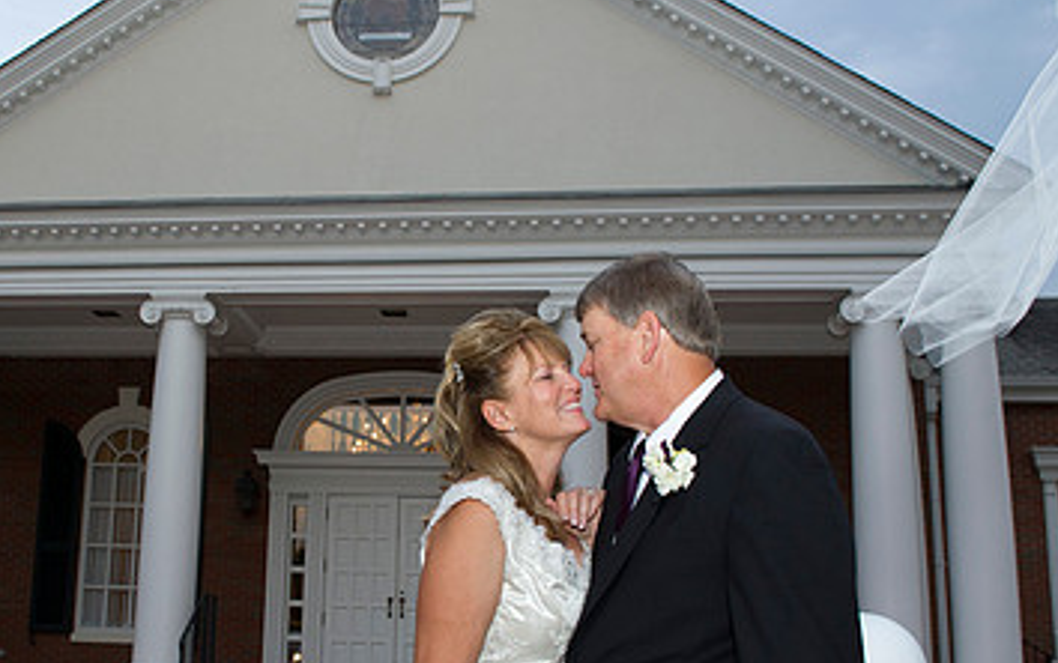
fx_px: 1154
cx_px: 377
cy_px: 385
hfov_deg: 48.6
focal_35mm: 40
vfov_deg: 32.0
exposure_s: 1/100
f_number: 5.6
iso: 1000
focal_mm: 24
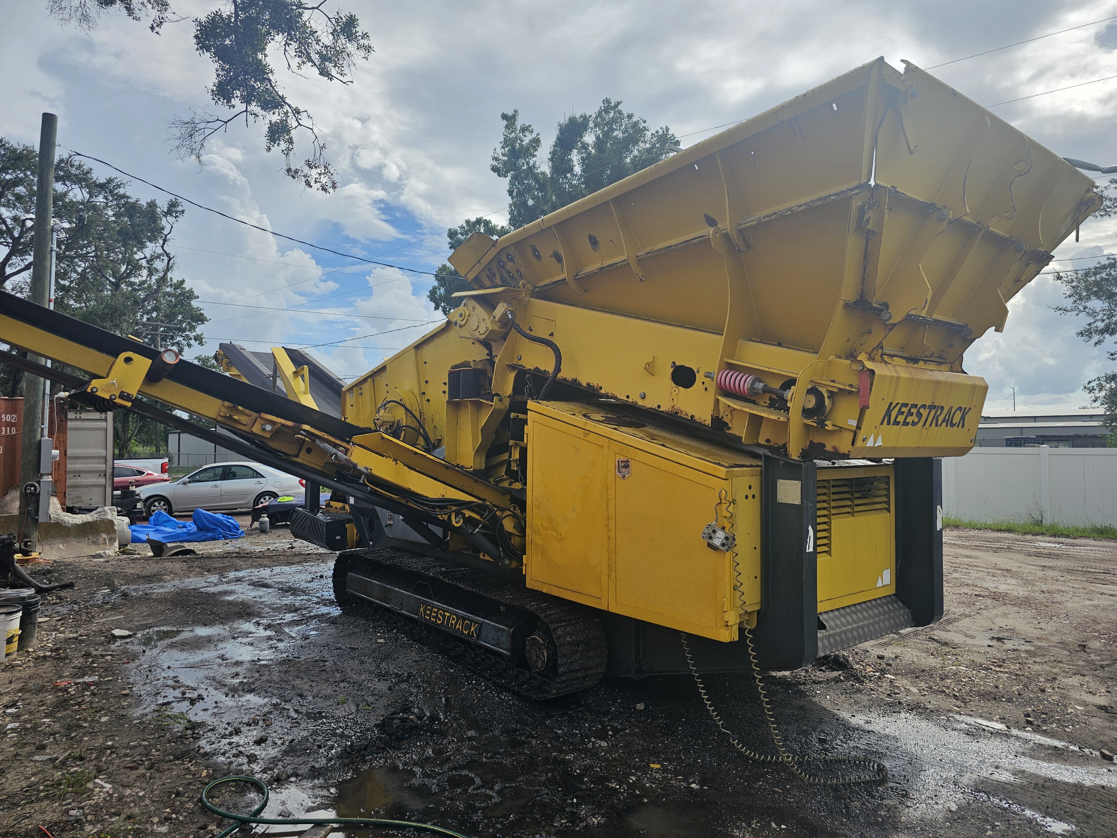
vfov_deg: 58.9
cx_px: 558
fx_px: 742
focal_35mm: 23
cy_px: 419
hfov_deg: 73.9
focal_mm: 6.3
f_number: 1.7
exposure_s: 1/939
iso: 10
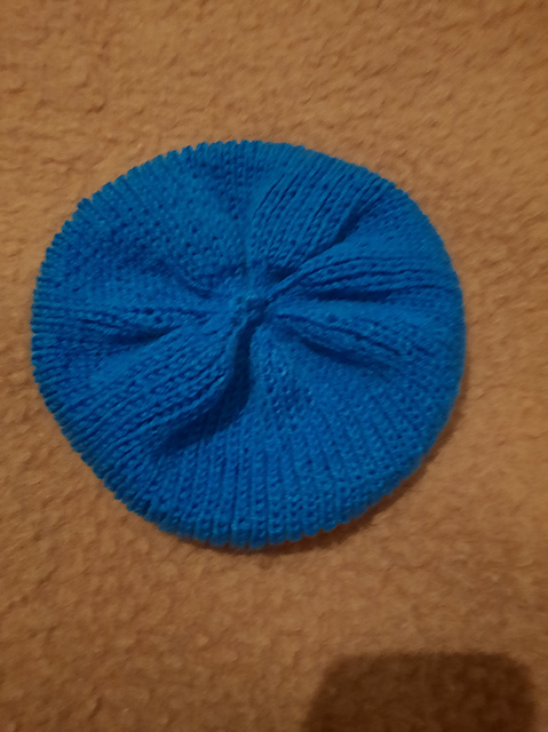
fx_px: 528
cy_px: 366
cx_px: 274
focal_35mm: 25
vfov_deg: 69.4
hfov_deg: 54.8
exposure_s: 1/10
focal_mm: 4.6
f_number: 2
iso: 800
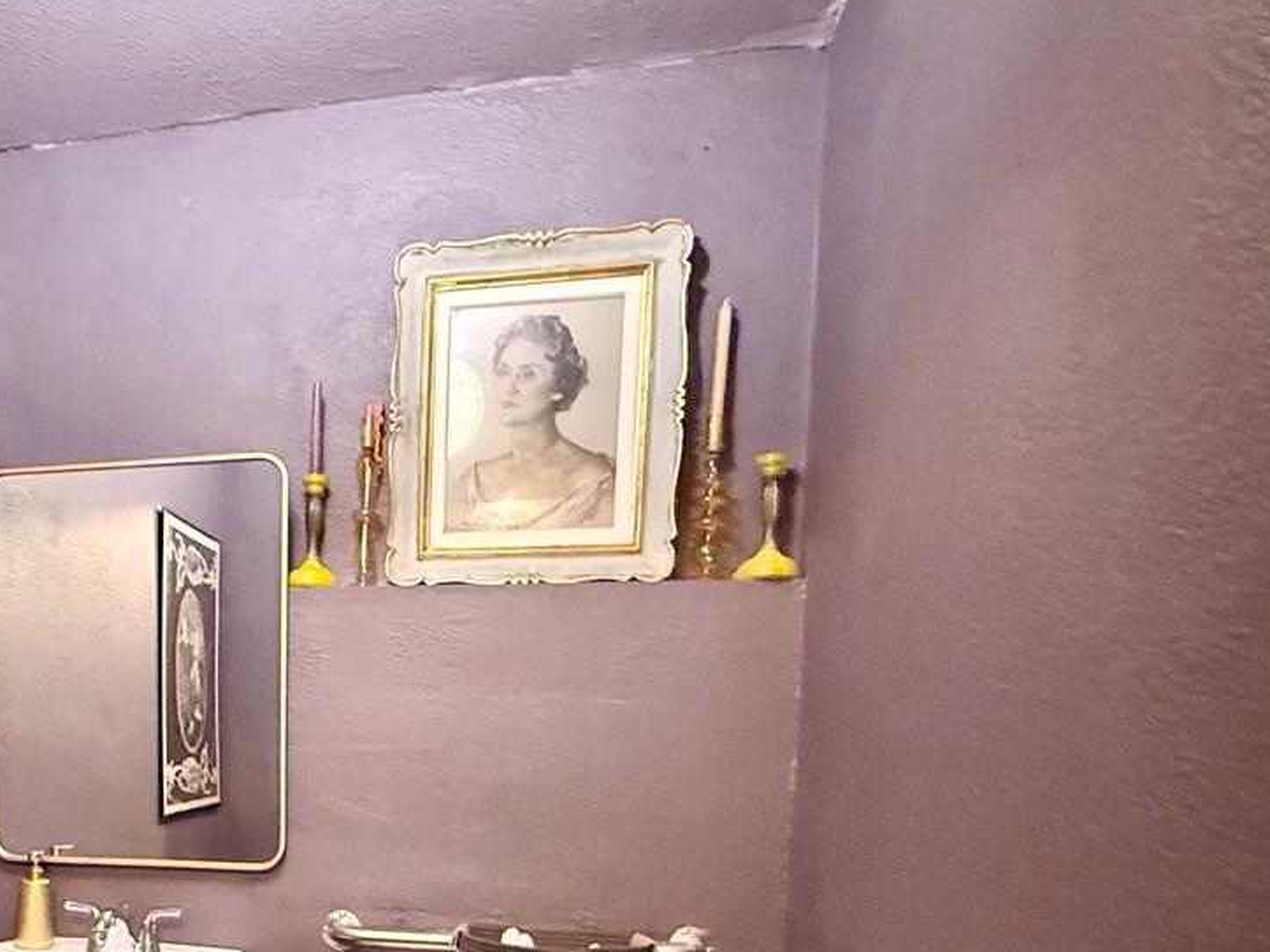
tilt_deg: -6.7
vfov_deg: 42.1
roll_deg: -0.2
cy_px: 840
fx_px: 1137
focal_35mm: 31
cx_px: 218
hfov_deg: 53.6
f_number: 2.2
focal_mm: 2.22
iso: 1250
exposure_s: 1/40
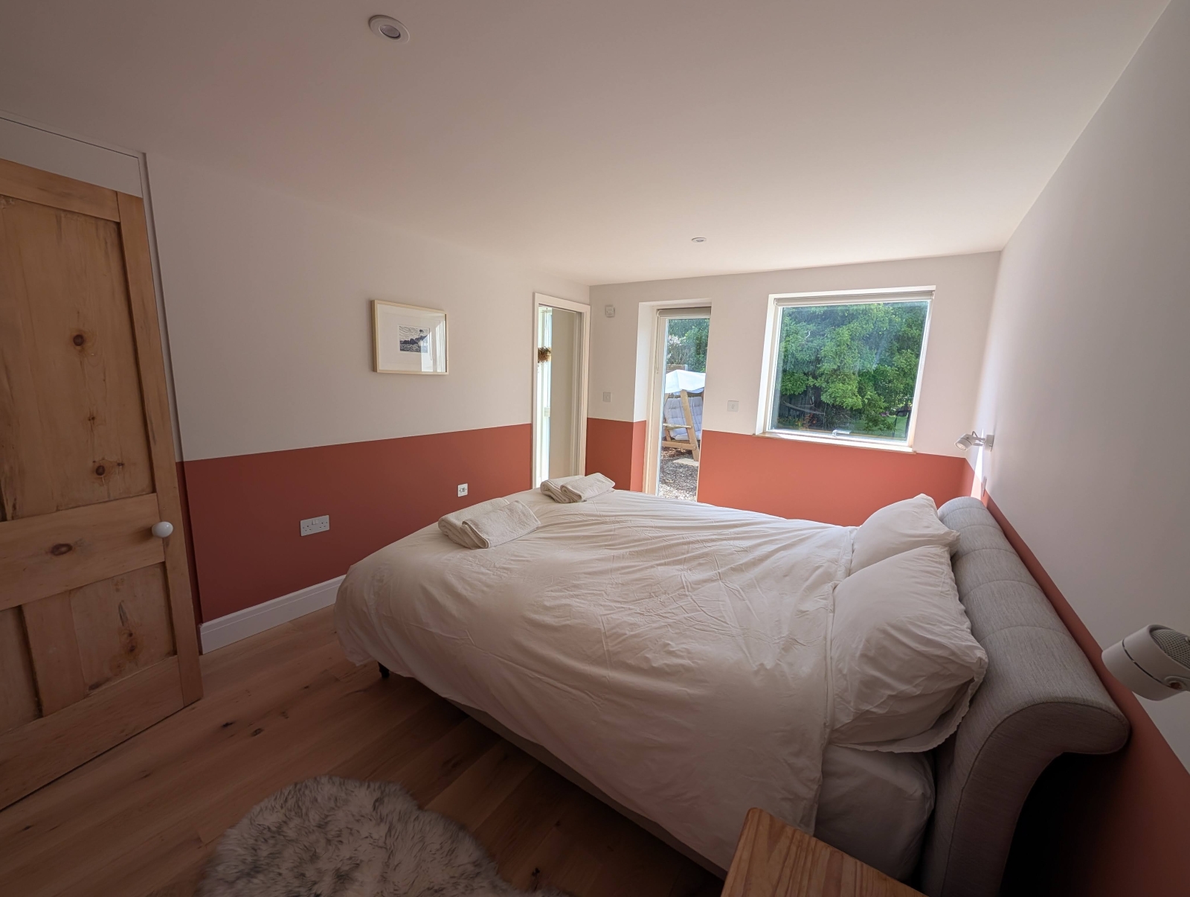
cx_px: 595
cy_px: 448
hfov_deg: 110.5
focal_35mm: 12
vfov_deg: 94.6
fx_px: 413
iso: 48
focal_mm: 2.02
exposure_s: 1/518
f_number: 1.7
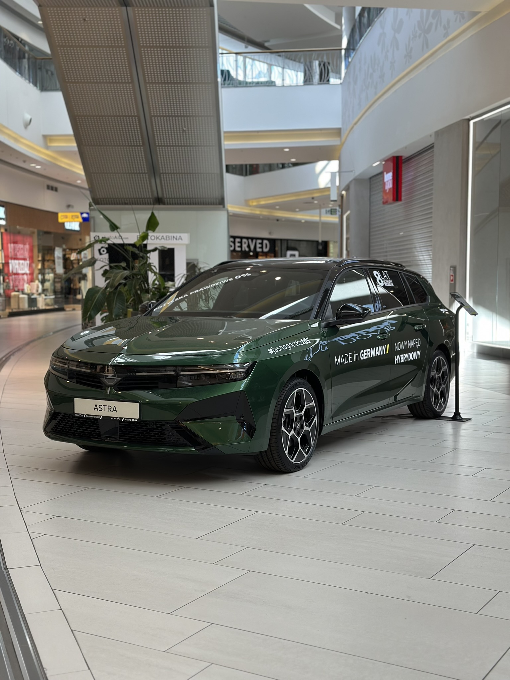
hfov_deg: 30.3
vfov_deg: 39.7
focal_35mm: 48
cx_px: 255
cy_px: 340
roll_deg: +0.4
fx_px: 943
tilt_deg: -3.0
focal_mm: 6.86
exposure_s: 1/182
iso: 80
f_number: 1.78
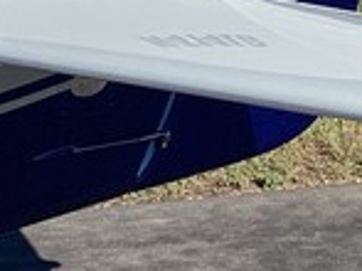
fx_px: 1766
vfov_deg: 8.8
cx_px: 199
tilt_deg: -13.6
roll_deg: +1.7
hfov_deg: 11.7
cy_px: 96
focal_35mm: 169
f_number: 2.4
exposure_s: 1/2915
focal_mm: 3.3
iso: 25
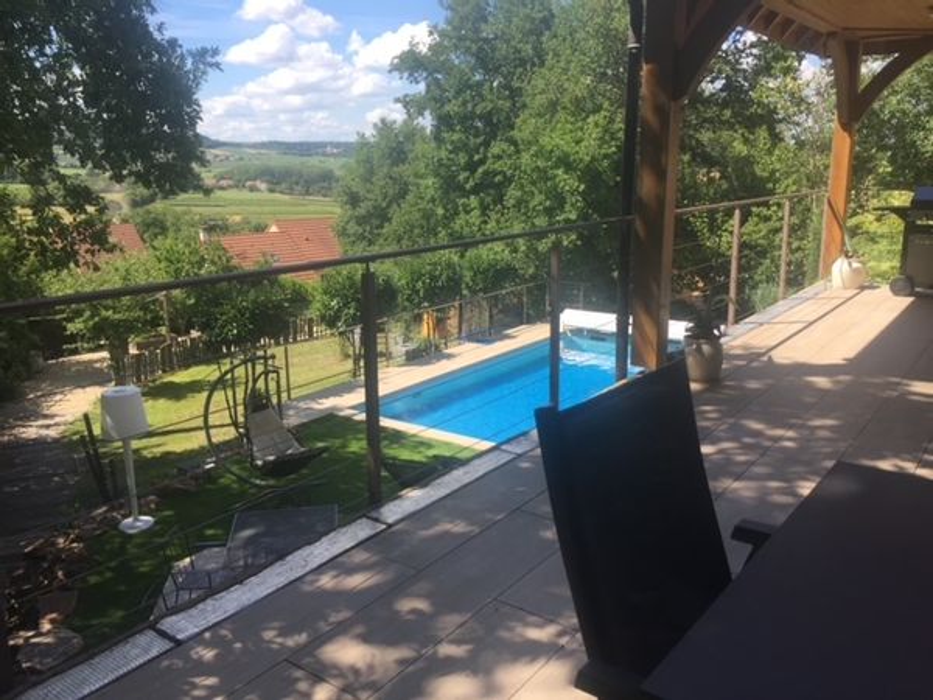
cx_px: 466
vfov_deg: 48.2
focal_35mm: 29
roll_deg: -0.3
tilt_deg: -13.0
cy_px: 350
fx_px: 782
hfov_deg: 61.7
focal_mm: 4.15
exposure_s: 1/989
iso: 32
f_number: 2.2
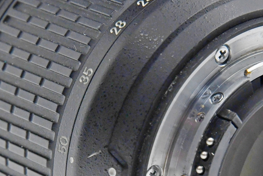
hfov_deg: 7.2
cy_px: 144
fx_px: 2097
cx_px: 130
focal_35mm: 287
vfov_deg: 4.8
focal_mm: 80
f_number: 8
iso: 1600
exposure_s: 1/160
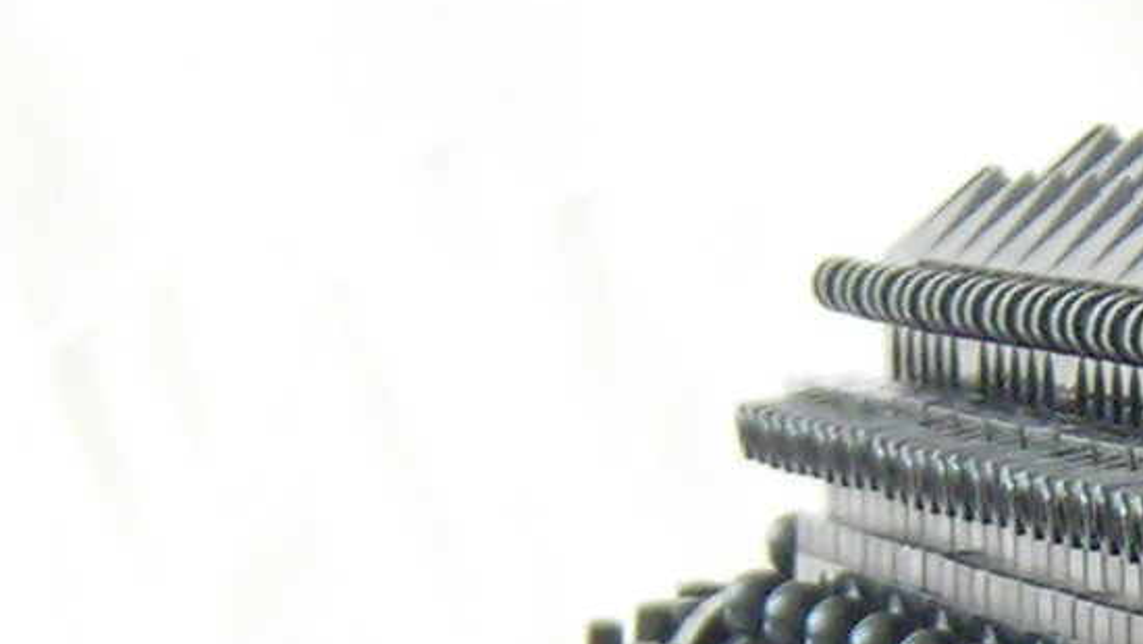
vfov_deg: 3.1
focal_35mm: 395
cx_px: 2003
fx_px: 11977
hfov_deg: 5.4
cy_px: 1267
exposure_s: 1/2
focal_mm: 12.7
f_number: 4.2
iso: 200
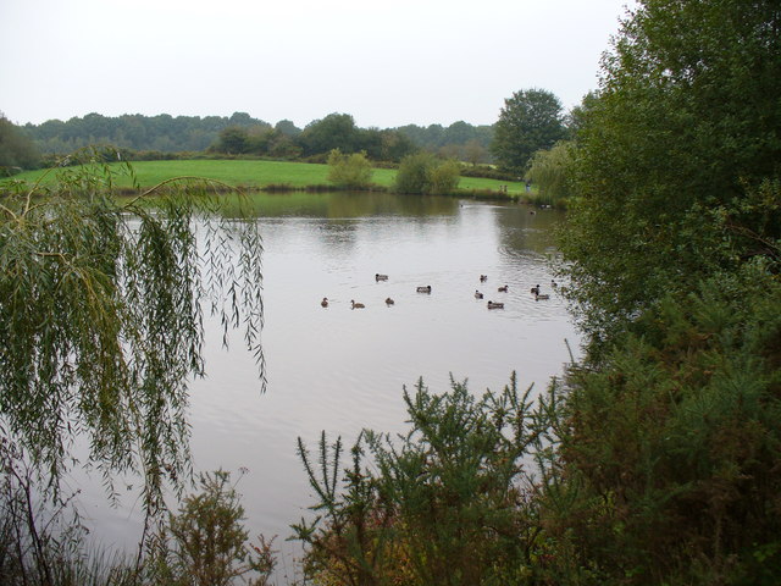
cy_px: 293
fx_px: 835
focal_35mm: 37
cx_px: 390
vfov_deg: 38.7
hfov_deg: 50.1
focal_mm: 6.1
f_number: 2.8
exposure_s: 1/250
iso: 80
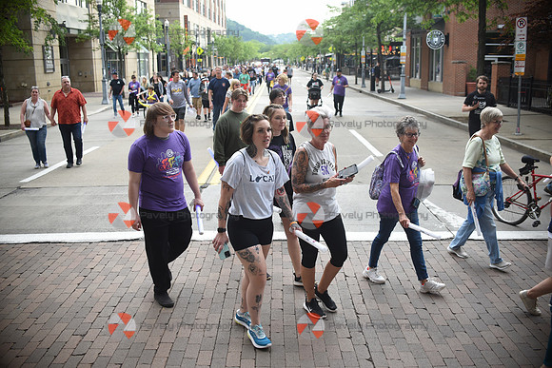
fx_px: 537
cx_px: 276
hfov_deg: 54.4
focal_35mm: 35
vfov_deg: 37.9
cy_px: 184
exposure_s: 1/320
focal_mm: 35
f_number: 5
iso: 640
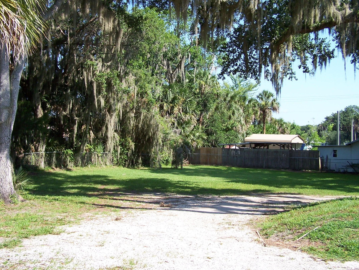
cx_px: 176
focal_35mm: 41
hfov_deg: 45.8
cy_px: 131
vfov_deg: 35.1
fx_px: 425
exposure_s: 1/500
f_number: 2.8
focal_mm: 6.3
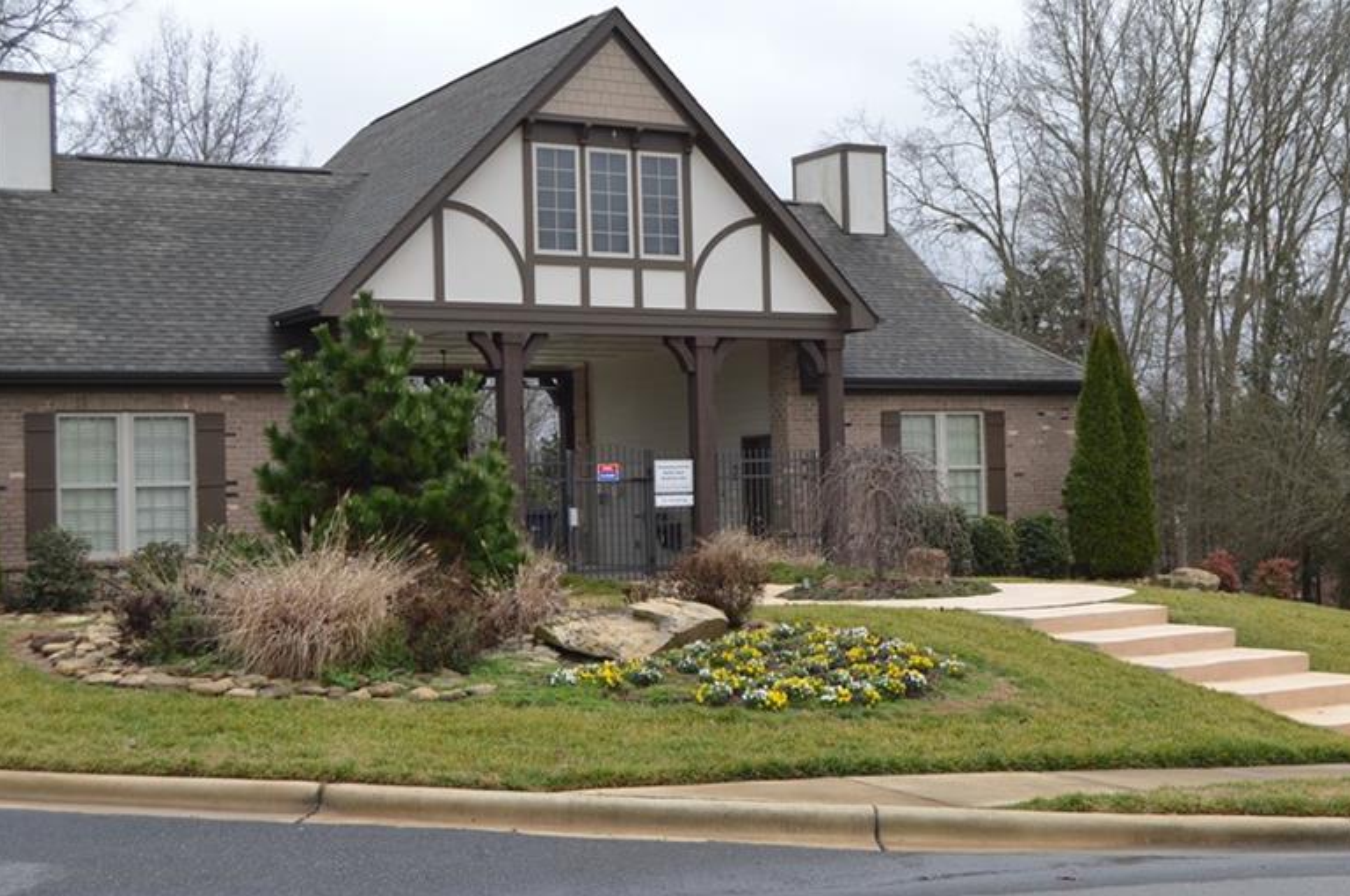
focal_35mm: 52
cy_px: 427
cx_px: 809
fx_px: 1948
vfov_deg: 25.9
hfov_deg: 38.1
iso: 100
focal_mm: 26
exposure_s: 1/160
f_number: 6.3
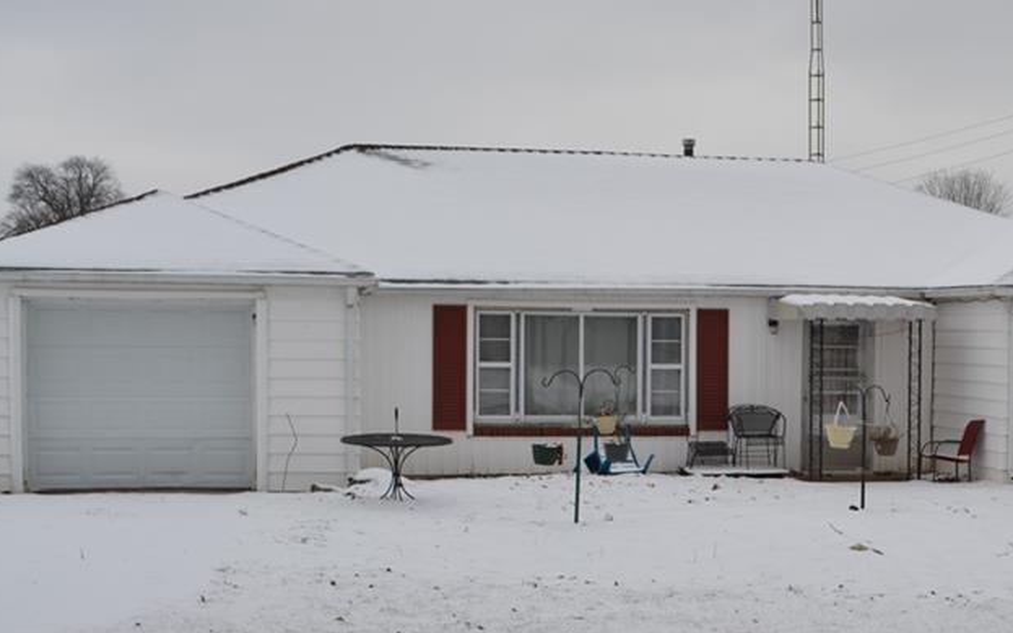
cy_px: 397
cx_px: 769
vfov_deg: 17.9
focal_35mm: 73
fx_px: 2010
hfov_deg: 27.9
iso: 100
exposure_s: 1/400
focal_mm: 29
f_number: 10
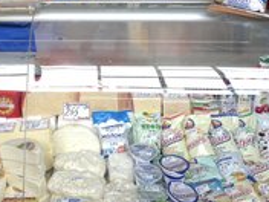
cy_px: -9
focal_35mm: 59
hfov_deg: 32.0
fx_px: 458
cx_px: 63
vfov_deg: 23.6
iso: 40
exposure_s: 1/100
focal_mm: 4.2
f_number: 1.6
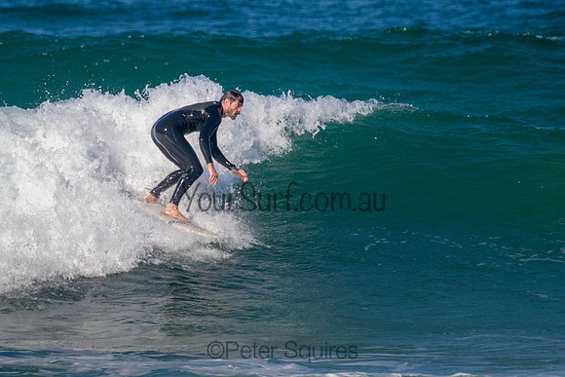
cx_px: 303
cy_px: 119
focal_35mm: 1095
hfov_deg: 1.9
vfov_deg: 1.3
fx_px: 17189
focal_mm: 800
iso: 1250
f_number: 11
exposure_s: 1/2000
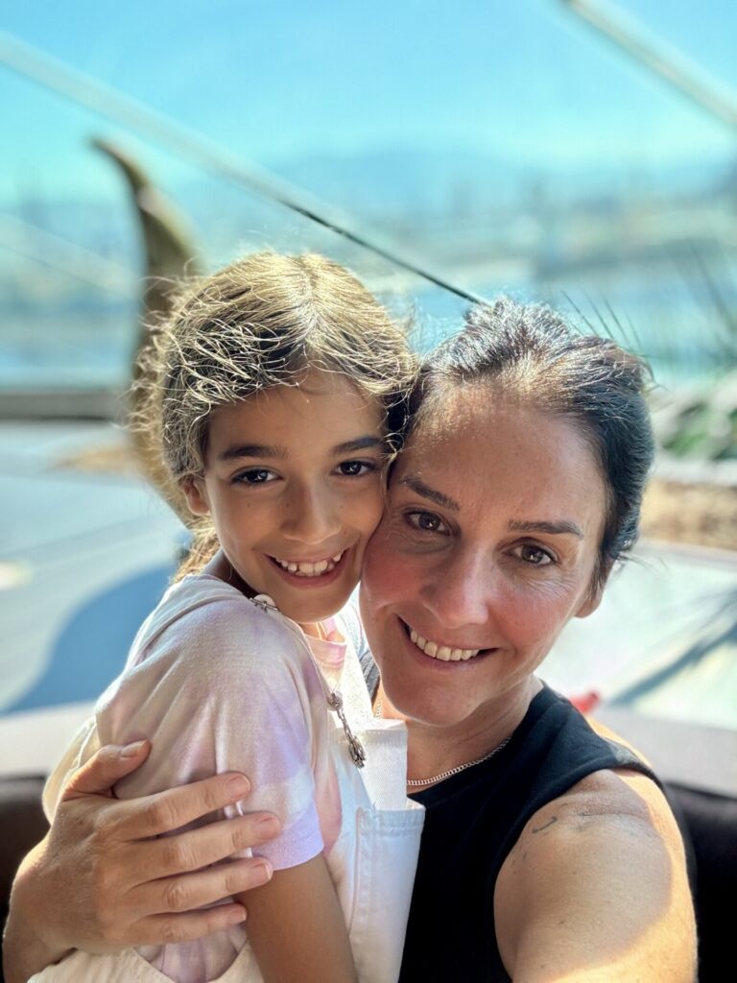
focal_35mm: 30
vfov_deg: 60.0
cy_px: 492
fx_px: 852
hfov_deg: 46.8
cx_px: 368
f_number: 1.9
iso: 64
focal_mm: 2.69
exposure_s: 1/60
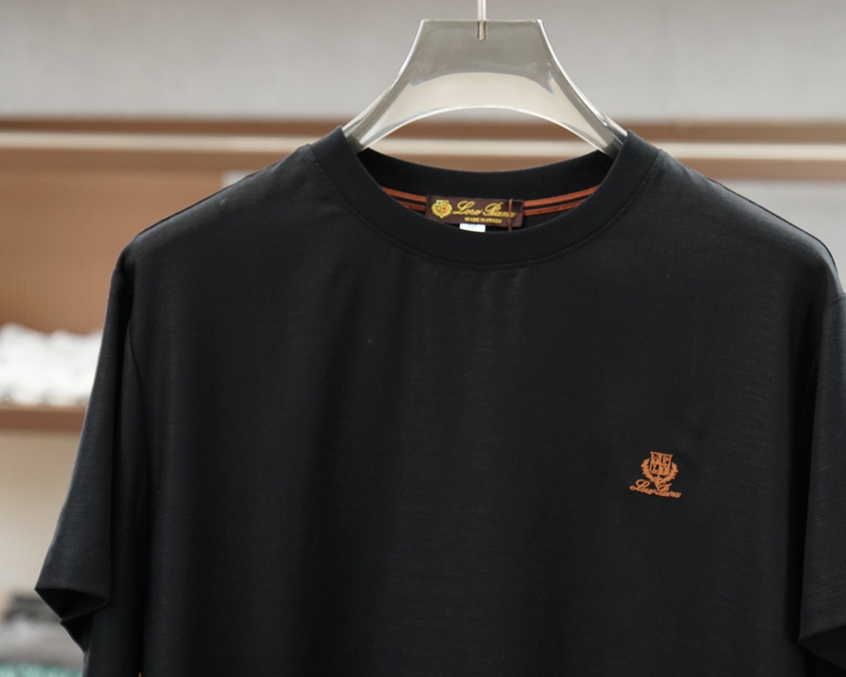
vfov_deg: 15.1
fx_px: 2554
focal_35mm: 102
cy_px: 340
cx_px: 485
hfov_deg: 18.8
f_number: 4
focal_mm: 60
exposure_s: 1/125
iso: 1000
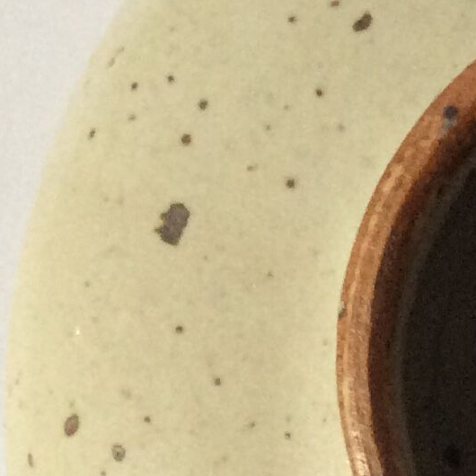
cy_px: 437
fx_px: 2147
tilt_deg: -86.4
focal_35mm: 138
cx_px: 752
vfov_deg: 12.5
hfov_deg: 12.0
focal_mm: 3.3
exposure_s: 1/25
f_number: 2.4
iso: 160
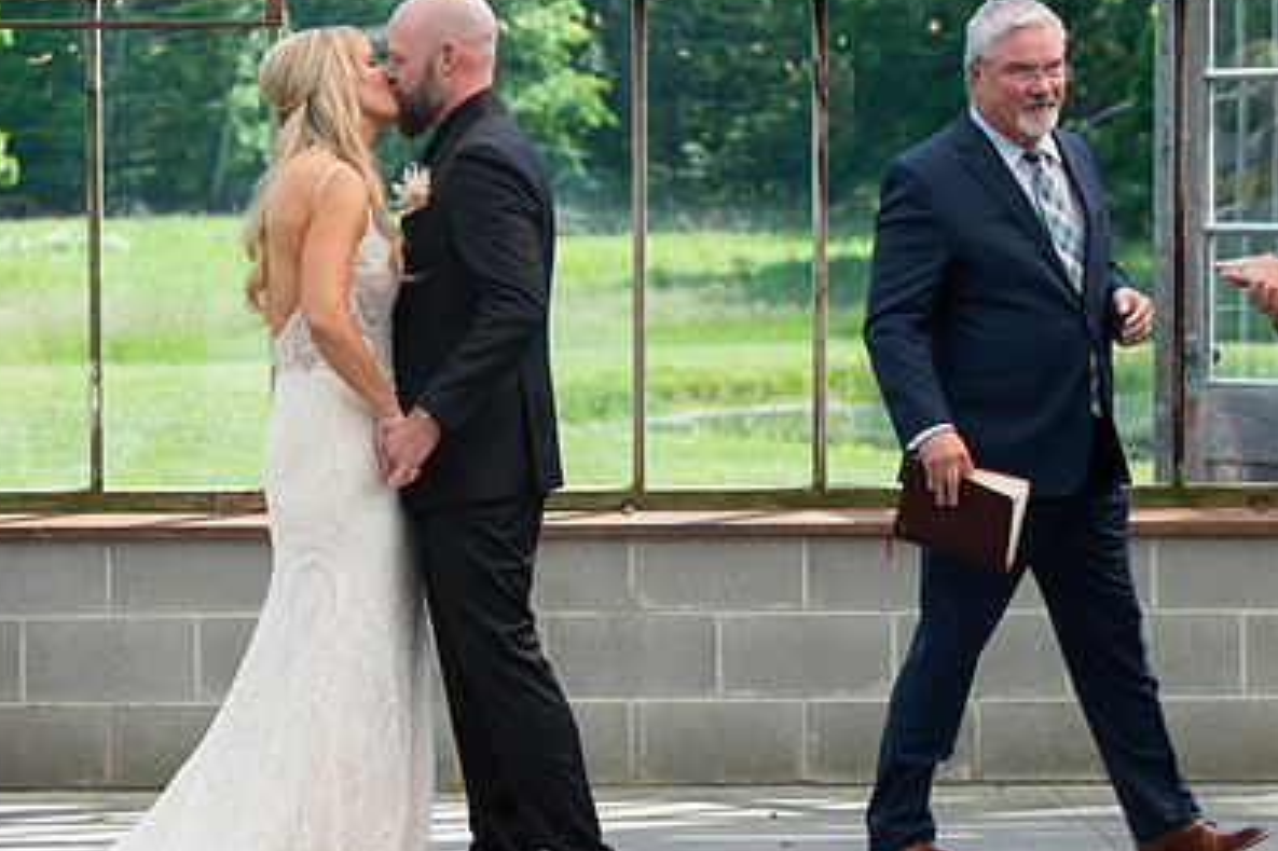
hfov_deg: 14.2
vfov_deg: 9.5
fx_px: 5110
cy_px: 422
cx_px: 421
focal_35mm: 144
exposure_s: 1/200
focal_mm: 98
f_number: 5.6
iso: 160
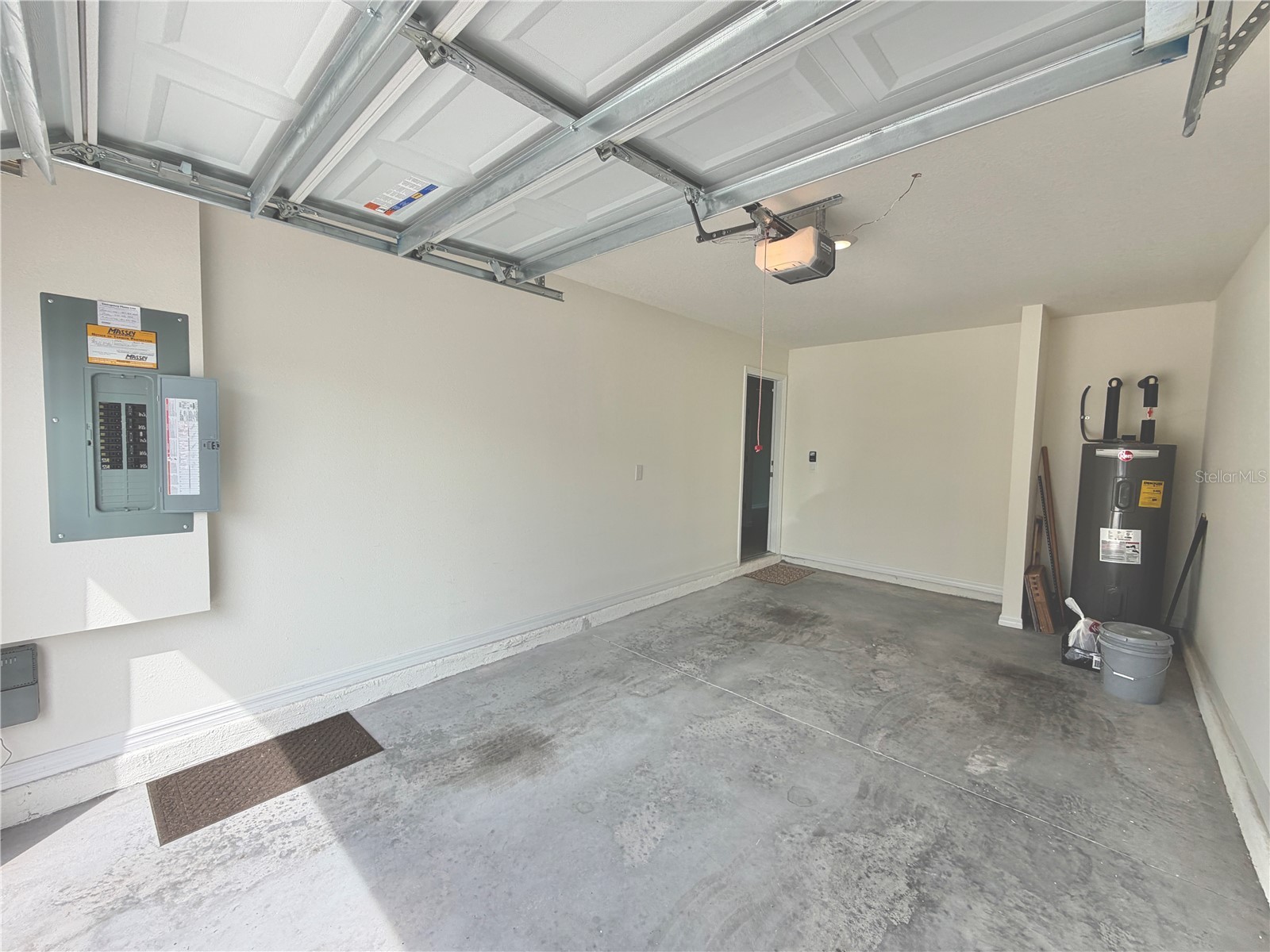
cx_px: 635
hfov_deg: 102.1
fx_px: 514
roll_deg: -0.7
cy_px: 476
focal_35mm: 14
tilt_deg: -4.2
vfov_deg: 85.7
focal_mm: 2.22
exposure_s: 1/502
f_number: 2.2
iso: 50
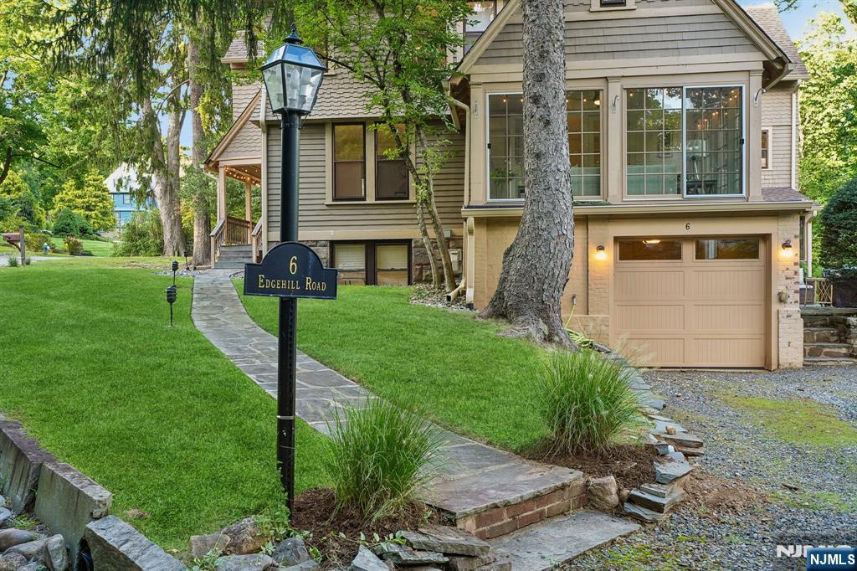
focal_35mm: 29
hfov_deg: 63.7
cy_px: 286
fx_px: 690
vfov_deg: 44.9
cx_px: 428
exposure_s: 1/15
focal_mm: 19.5
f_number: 8
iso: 400
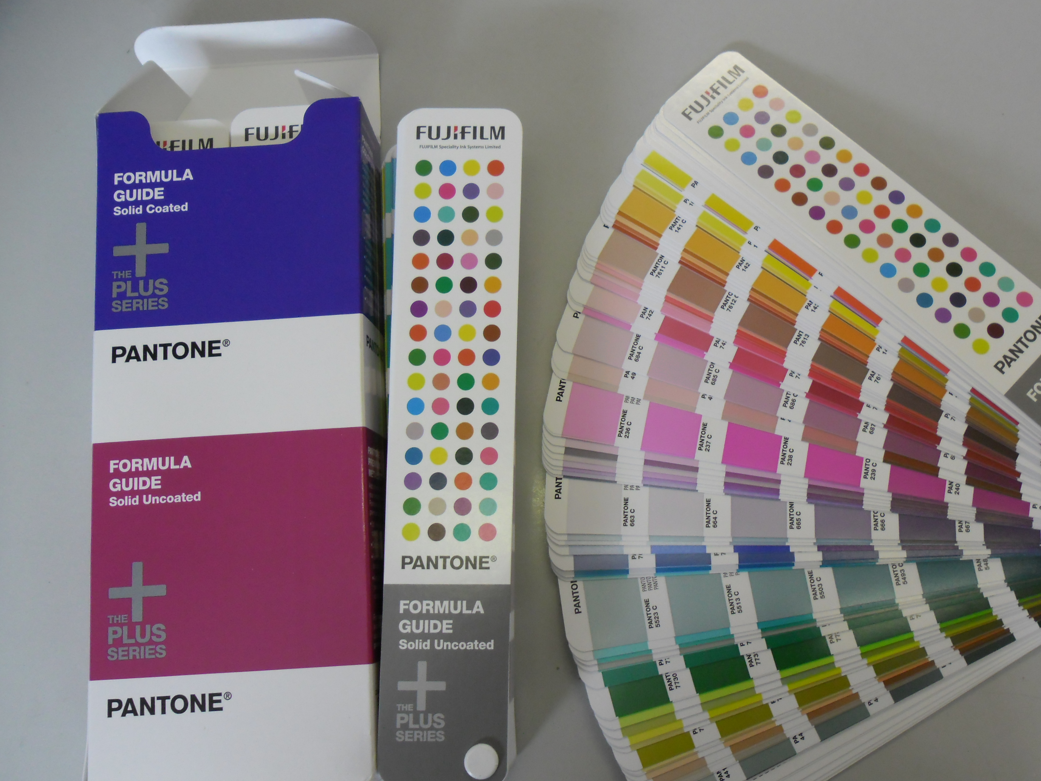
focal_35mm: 32
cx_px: 611
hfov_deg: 56.5
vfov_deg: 44.1
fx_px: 962
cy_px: 429
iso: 160
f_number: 3.5
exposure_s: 1/43
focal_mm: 4.9
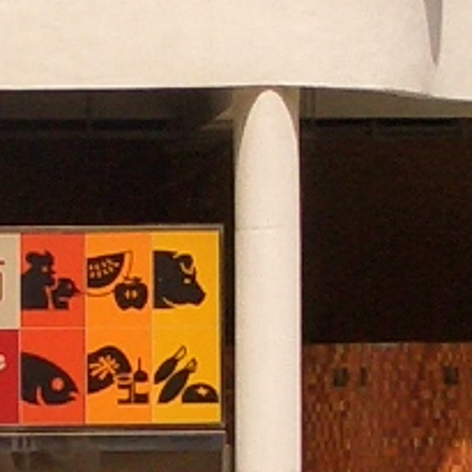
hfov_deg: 7.2
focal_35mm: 242
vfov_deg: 7.2
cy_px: 173
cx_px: -124
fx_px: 3733
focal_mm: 5.8
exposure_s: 1/500
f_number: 4.3
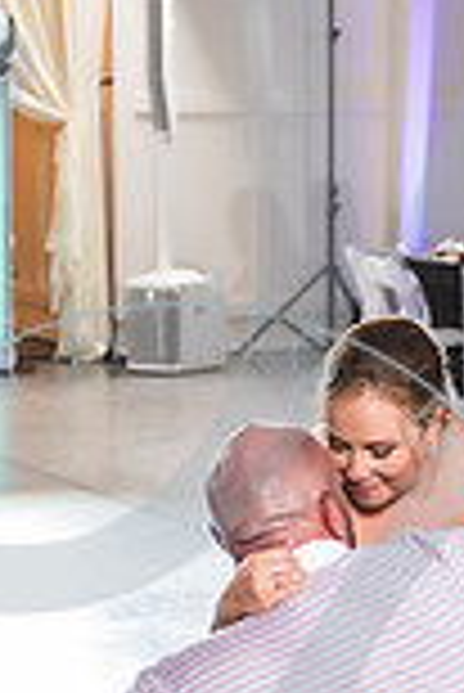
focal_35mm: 140
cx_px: 383
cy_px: 378
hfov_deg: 9.8
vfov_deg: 14.6
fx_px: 2700
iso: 1000
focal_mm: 48
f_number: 2.8
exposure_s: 1/125
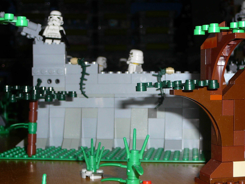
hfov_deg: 28.2
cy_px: 92
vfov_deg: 21.3
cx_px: 122
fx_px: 488
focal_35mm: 69
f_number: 3.5
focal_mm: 8.2
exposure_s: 1/30
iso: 80
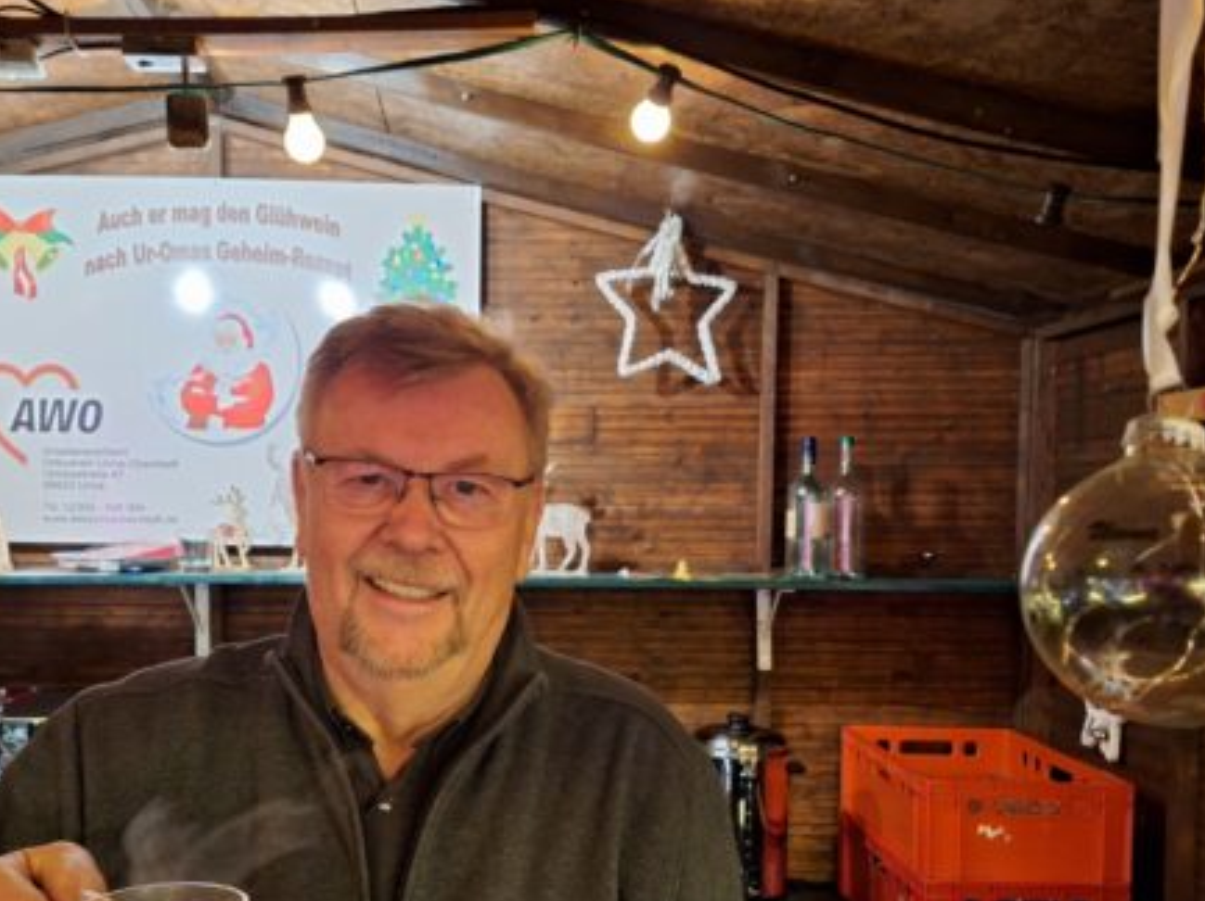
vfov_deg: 38.5
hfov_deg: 49.8
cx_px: 470
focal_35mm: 37
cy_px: 539
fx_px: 1287
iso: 320
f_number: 1.8
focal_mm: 5.54
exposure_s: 1/20
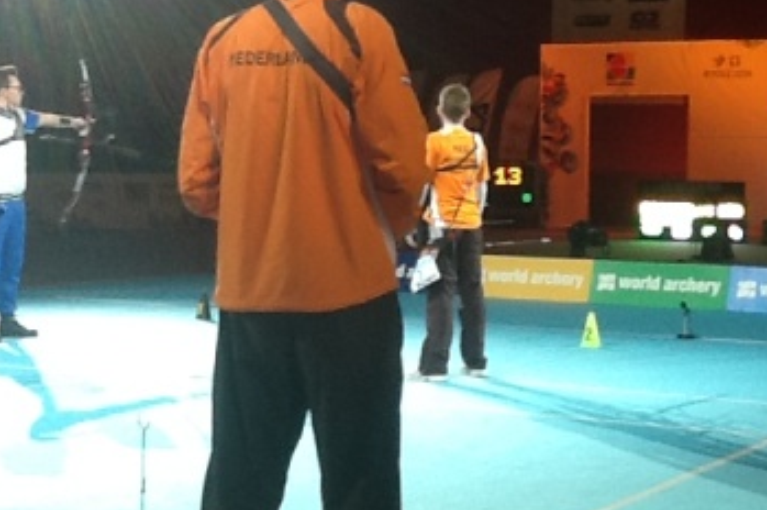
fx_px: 1788
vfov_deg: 16.2
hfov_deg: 24.1
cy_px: 176
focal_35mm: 84
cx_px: 505
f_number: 2.4
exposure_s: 1/30
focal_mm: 2.03
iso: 50
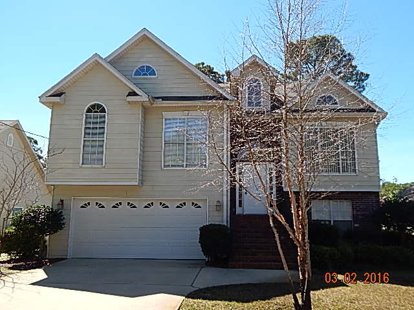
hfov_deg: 58.4
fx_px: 371
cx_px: 207
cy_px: 155
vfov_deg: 45.4
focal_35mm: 31
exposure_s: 1/640
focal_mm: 5.6
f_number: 3.2
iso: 125
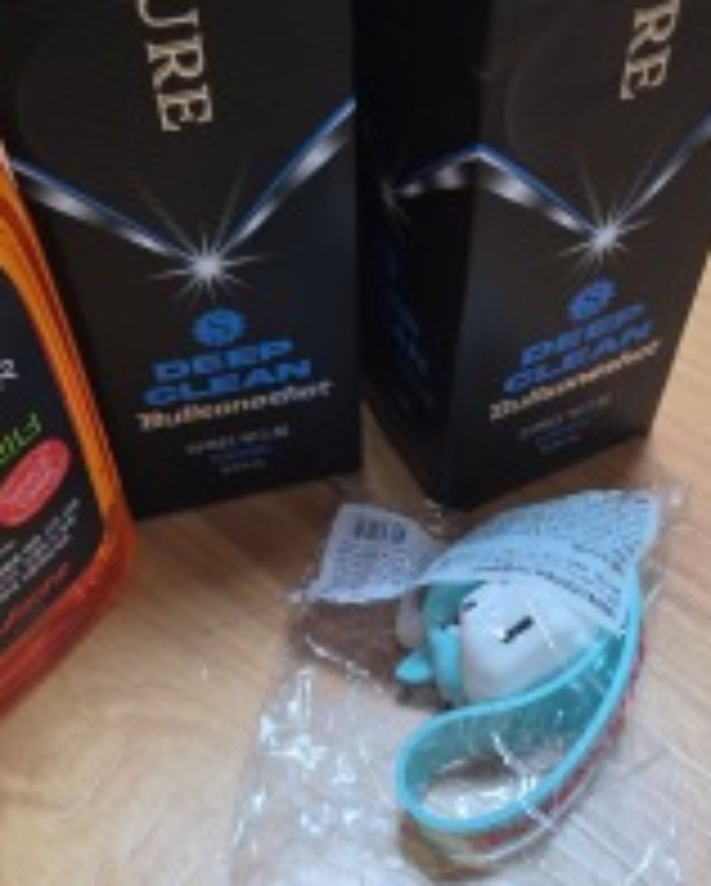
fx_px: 1077
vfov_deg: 44.7
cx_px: 338
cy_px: 450
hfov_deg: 36.5
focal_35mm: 41
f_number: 1.4
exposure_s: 1/120
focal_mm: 6.5
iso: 250
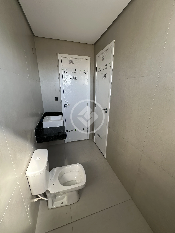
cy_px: 116
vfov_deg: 102.1
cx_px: 88
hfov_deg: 85.7
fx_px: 94
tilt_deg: -16.7
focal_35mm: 14
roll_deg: -0.8
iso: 80
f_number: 2.2
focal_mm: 2.22
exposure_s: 1/99
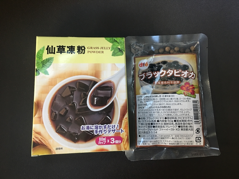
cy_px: 90
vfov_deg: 48.2
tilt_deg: -84.5
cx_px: 120
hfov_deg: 61.7
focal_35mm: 29
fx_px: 200
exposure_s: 1/15
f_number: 2.2
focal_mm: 4.15
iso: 64
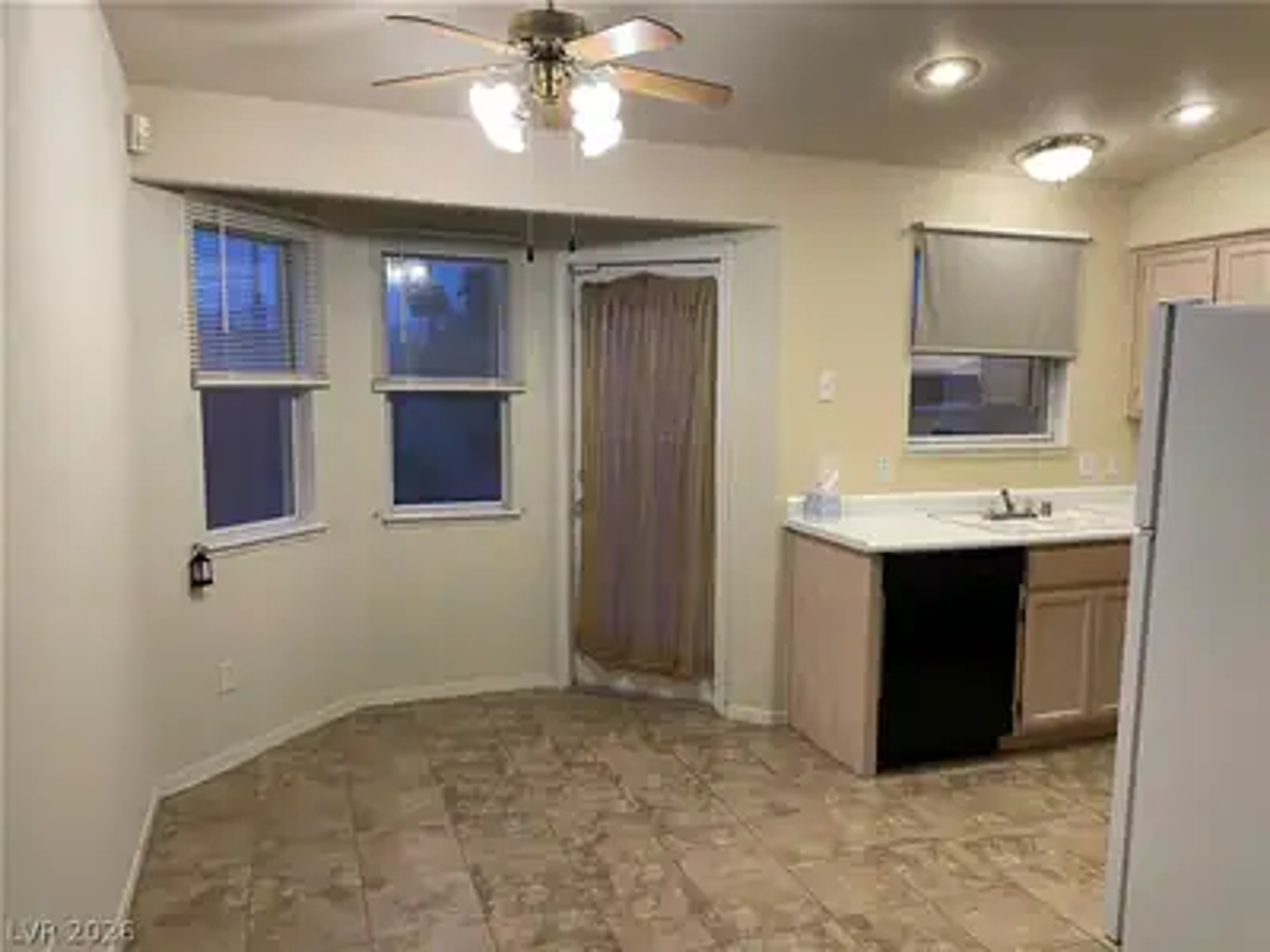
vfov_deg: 53.1
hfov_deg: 67.3
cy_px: 476
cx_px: 635
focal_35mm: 26
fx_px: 954
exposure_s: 1/60
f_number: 1.6
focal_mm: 4.2
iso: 80
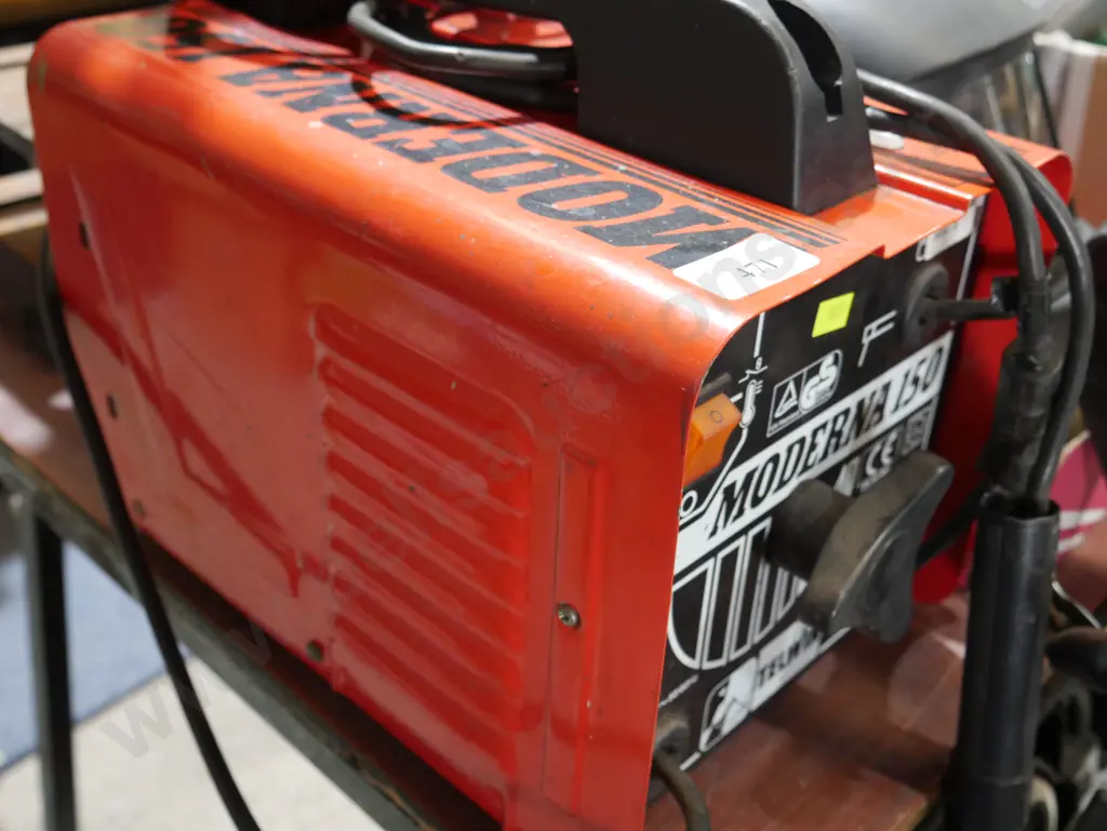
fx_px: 1280
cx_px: 554
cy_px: 416
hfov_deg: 46.8
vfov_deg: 36.0
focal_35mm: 40
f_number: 4.4
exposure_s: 1/60
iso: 1600
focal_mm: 20
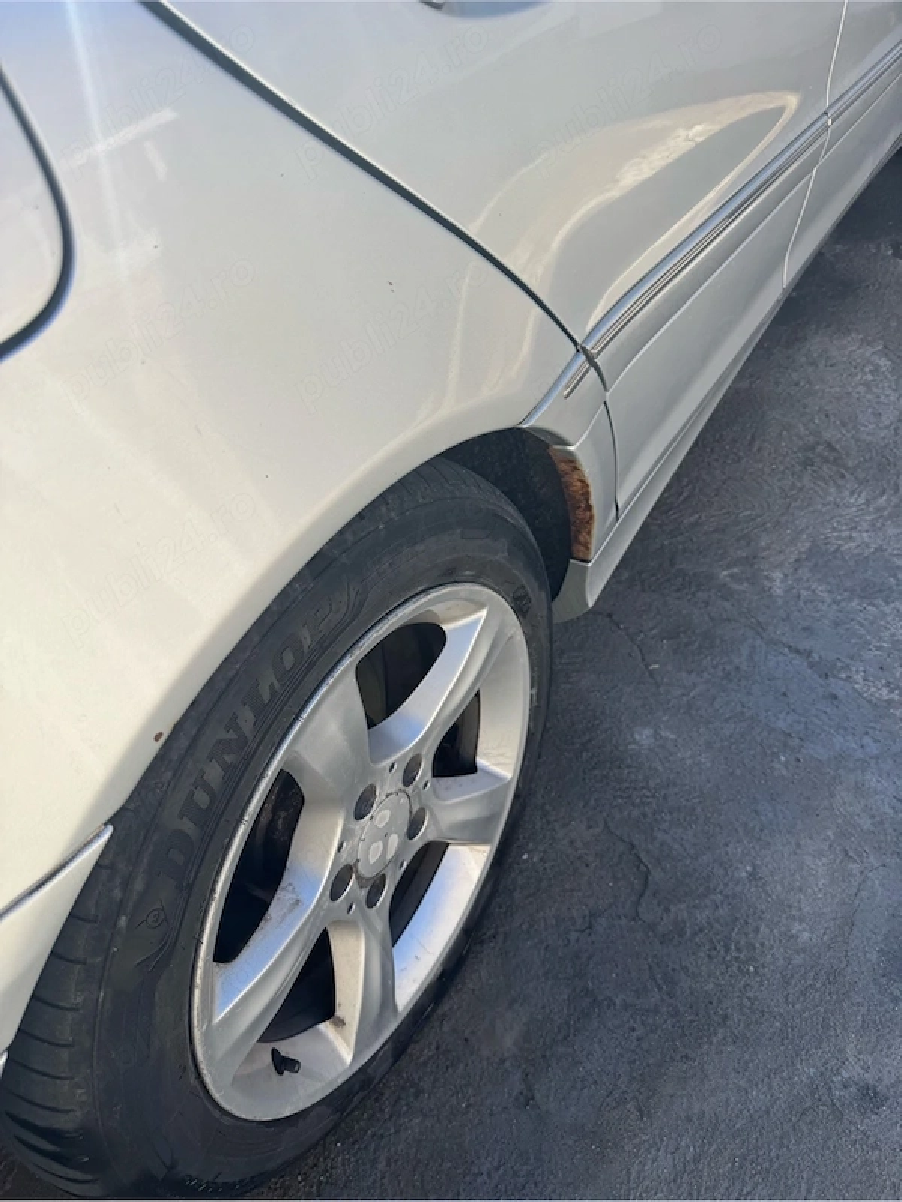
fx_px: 834
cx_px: 451
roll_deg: +5.5
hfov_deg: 56.8
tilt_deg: -44.8
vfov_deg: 71.6
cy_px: 601
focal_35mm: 24
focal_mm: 6.76
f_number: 1.78
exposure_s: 1/1366
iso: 80
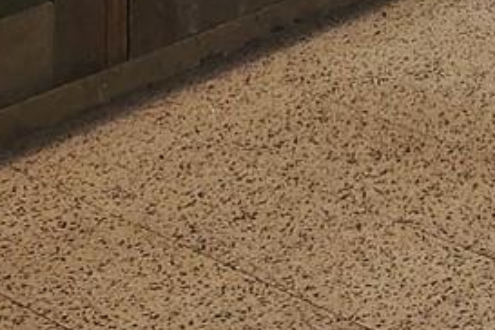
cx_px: 415
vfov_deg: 8.3
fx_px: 1925
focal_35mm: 140
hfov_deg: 14.5
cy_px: -649
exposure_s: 1/120
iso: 500
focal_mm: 5.4
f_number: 1.8
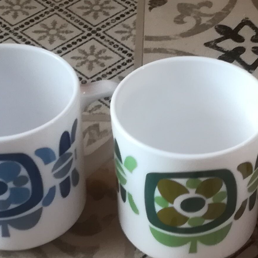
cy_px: 193
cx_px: 152
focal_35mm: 104
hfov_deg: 16.7
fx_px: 877
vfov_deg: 16.6
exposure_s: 1/33.3
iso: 125
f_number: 2.2
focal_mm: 3.83
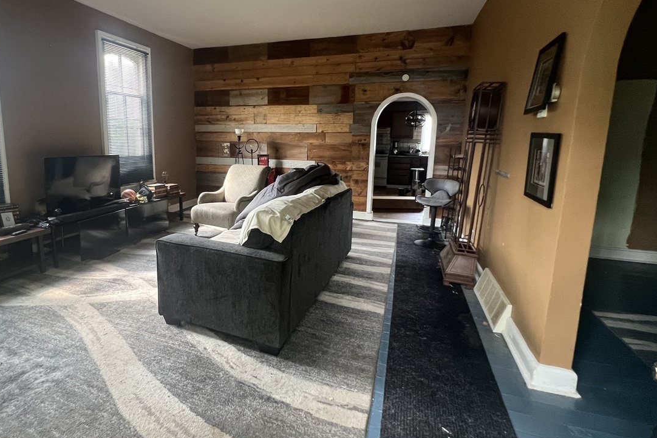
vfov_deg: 67.1
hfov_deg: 89.2
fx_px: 328
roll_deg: -0.1
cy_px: 191
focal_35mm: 18
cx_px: 273
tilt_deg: -9.1
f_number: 1.8
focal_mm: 1.57
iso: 320
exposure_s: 1/60
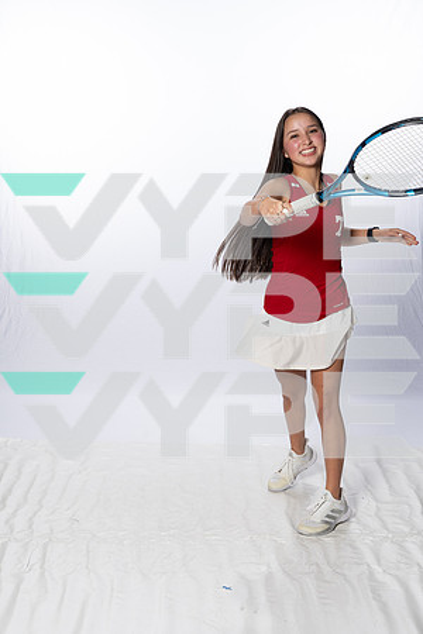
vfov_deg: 35.1
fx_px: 1005
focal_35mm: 57
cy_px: 317
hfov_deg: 23.8
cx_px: 212
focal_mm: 57
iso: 640
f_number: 8
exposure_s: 1/250
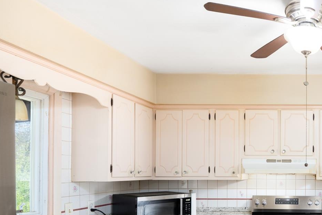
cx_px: 317
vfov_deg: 36.6
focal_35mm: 35
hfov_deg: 46.3
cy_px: 171
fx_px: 313
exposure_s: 1/80
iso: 125
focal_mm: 16
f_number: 7.1
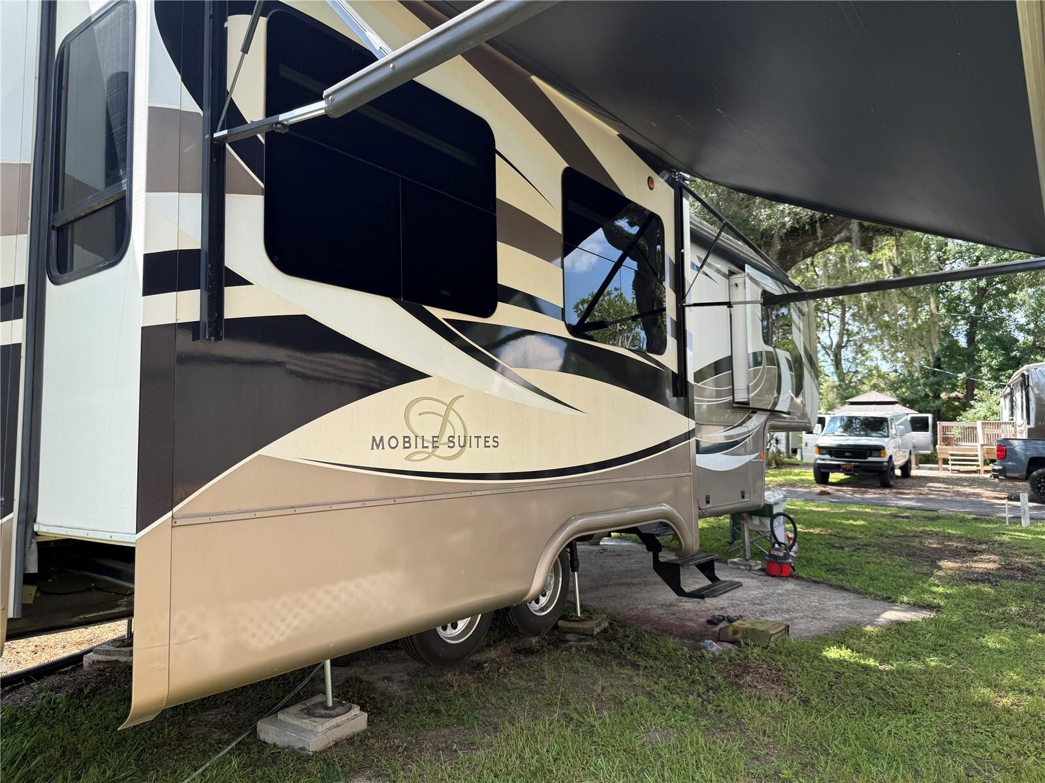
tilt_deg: +2.7
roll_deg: -0.8
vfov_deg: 56.8
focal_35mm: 24
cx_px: 522
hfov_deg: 71.6
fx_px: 725
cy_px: 392
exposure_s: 1/888
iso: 80
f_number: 1.78
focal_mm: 6.76
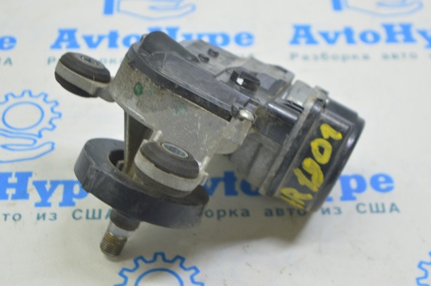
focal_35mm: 82
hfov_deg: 24.6
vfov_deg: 16.5
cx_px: 216
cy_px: 143
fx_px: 986
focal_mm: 55
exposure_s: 1/15
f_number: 5.6
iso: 400
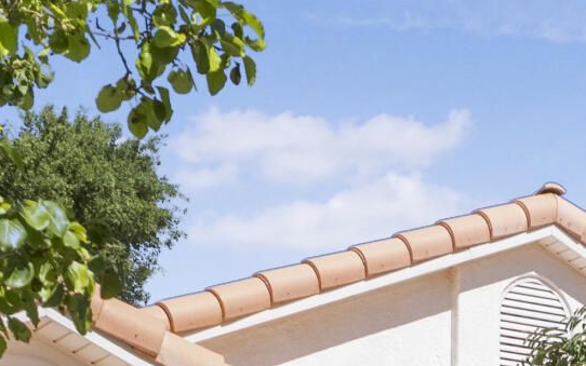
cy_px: 855
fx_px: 1981
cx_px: 503
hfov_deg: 16.6
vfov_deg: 9.5
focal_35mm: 124
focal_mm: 8.38
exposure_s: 1/90
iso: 100
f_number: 2.8
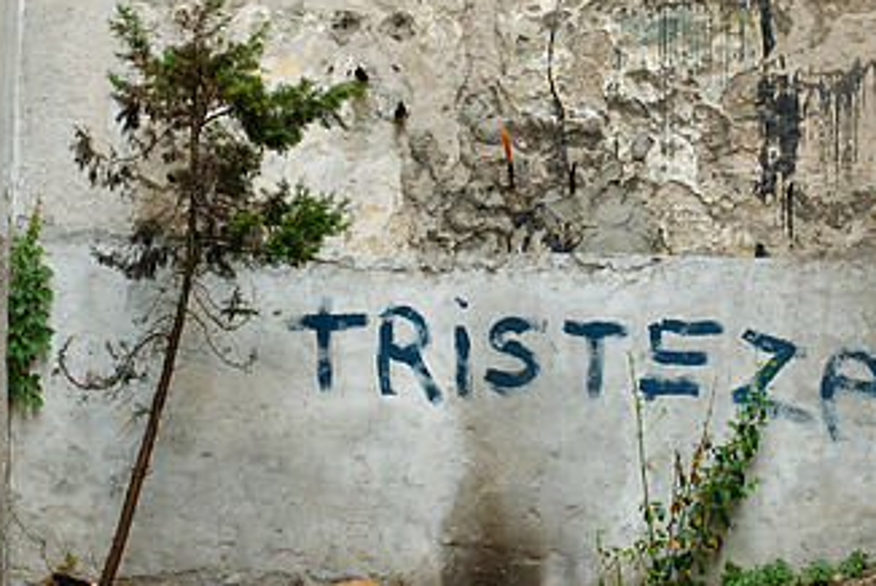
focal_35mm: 64
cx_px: 524
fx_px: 1559
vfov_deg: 21.3
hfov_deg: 31.3
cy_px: 294
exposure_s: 1/80
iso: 200
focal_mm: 24
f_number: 8
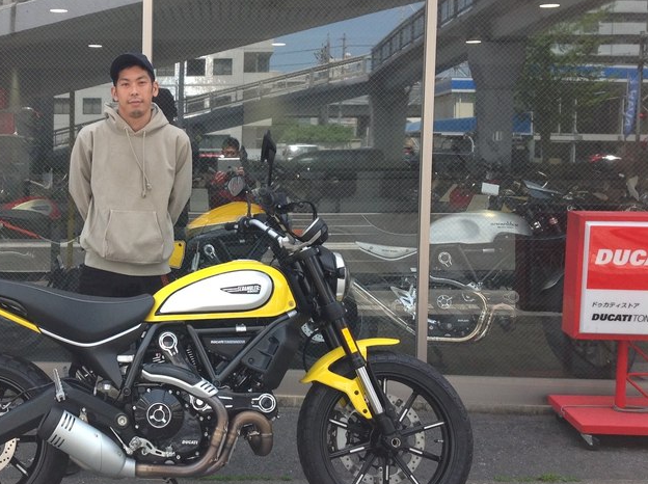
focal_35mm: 56
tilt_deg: -5.0
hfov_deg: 33.4
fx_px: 1047
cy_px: 218
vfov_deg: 26.0
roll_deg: -1.2
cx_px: 131
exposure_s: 1/299
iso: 50
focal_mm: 4.28
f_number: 2.4
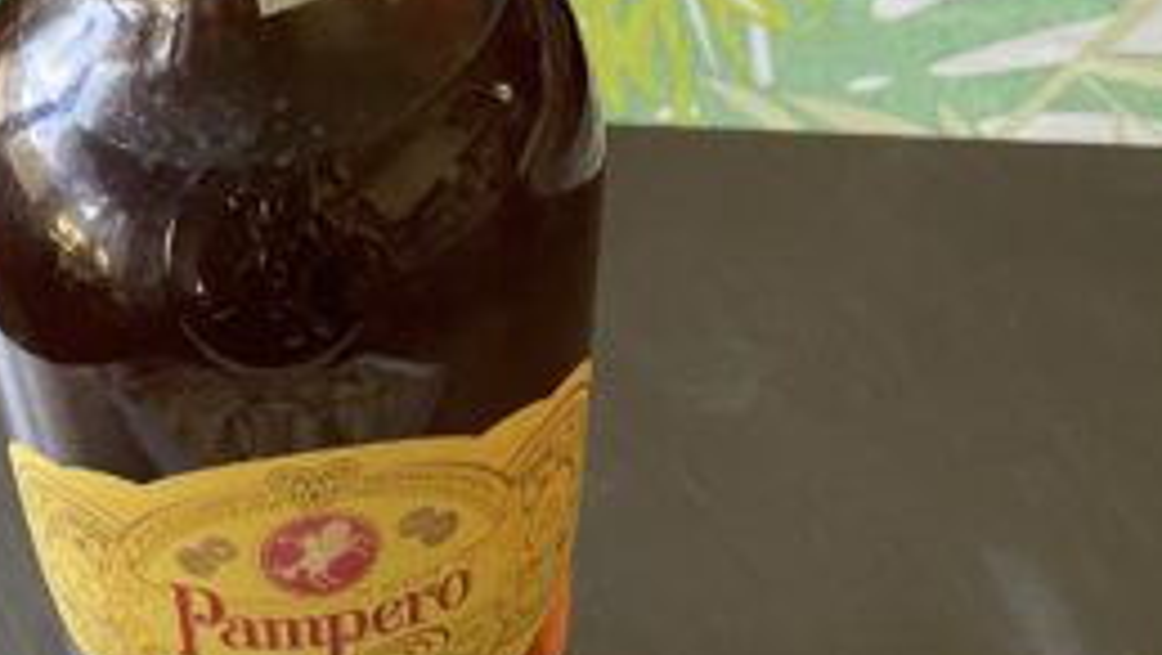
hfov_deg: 28.0
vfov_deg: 15.2
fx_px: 2250
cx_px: 137
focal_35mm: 73
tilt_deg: -57.0
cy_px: 1018
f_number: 1.8
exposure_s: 1/60
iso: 160
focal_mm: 4.25
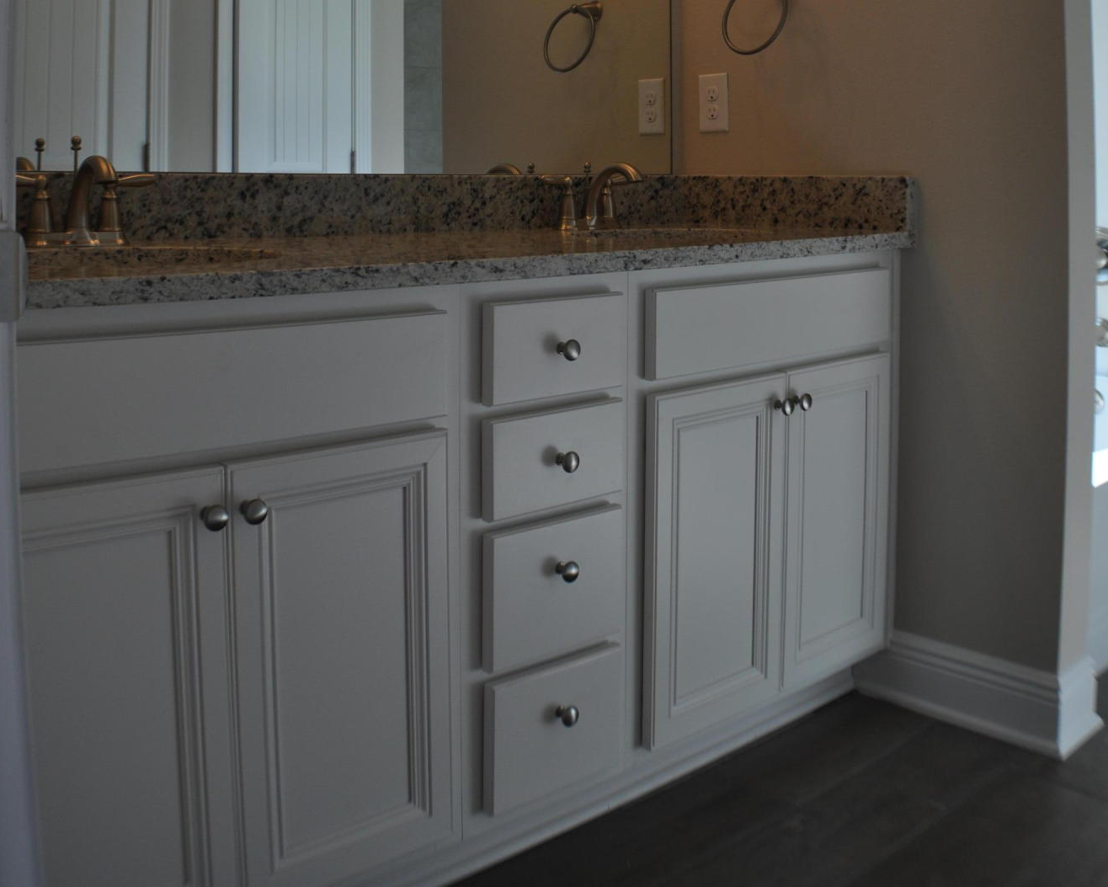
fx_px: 1541
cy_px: 88
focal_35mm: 47
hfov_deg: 39.5
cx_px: 551
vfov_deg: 30.7
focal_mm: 22
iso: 200
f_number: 5.6
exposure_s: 1/125
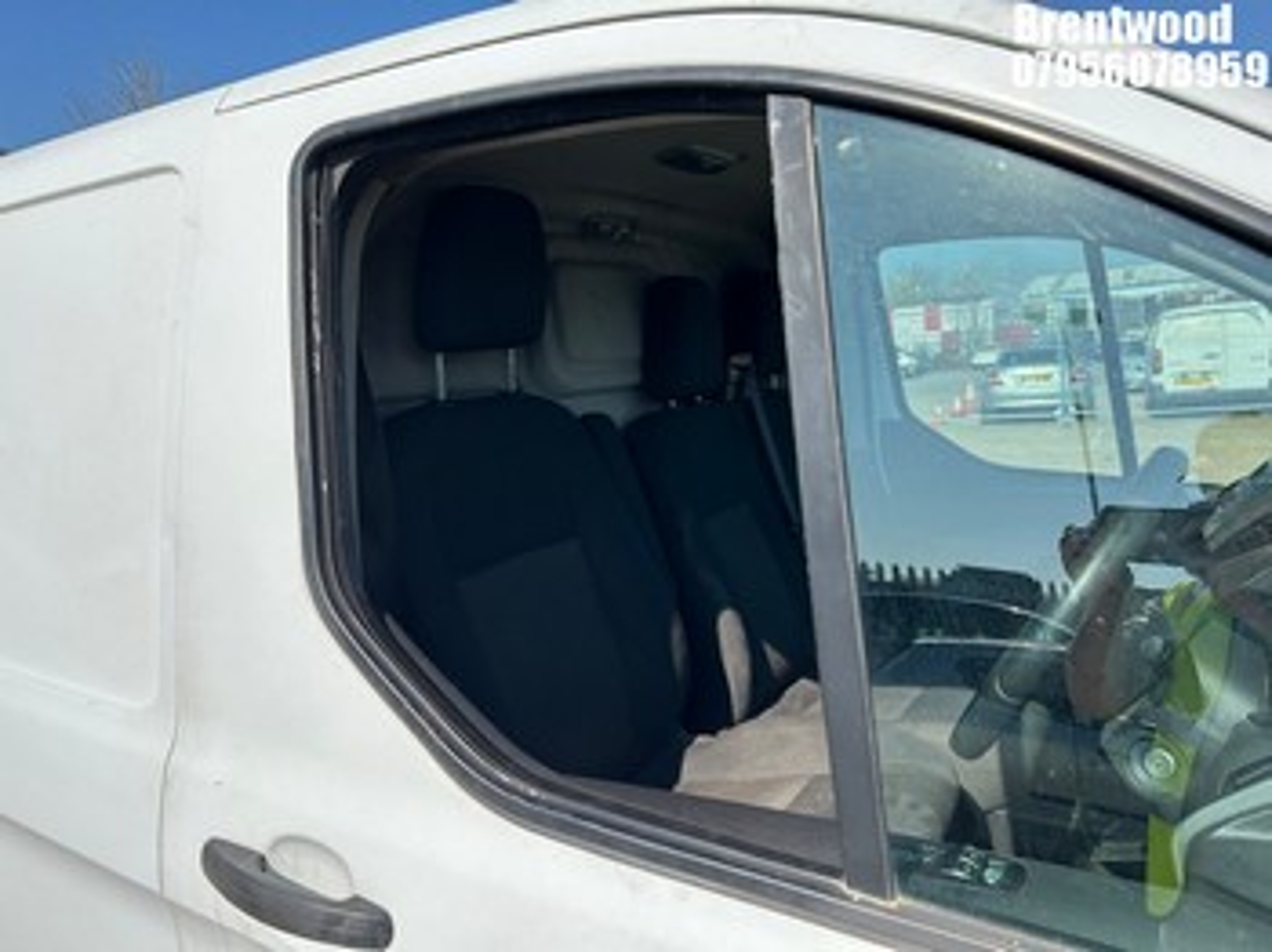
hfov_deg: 67.3
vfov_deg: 53.0
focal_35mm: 26
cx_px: 636
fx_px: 955
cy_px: 476
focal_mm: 5.7
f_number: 1.5
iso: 50
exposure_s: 1/4831
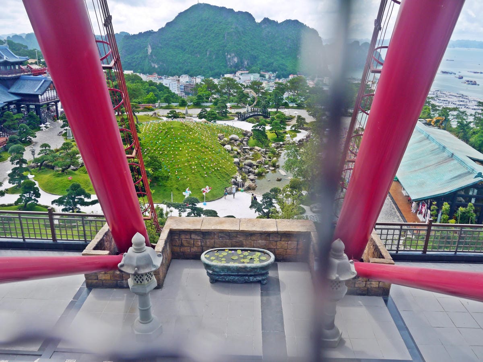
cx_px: 242
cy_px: 181
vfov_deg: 49.7
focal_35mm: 28
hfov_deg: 63.4
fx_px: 391
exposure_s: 1/400
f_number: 6.3
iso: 160
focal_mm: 14
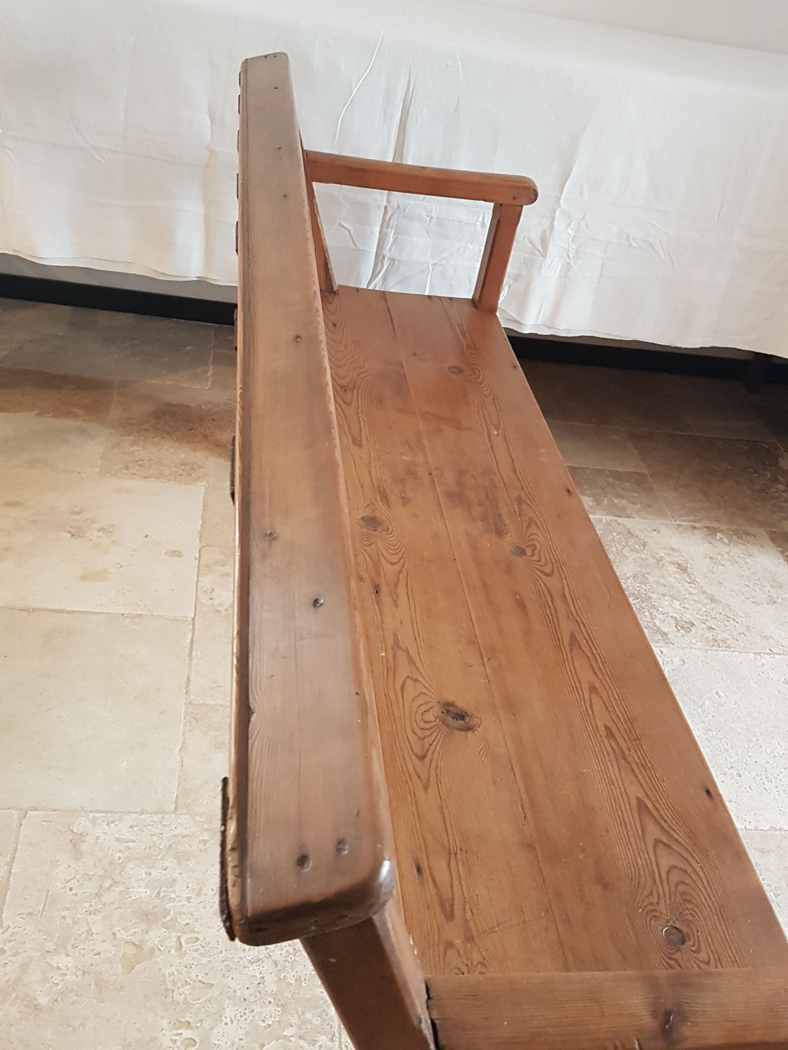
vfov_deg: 67.3
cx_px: 394
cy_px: 525
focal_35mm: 26
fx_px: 789
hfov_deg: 53.1
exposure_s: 1/20
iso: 250
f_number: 1.7
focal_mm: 4.2
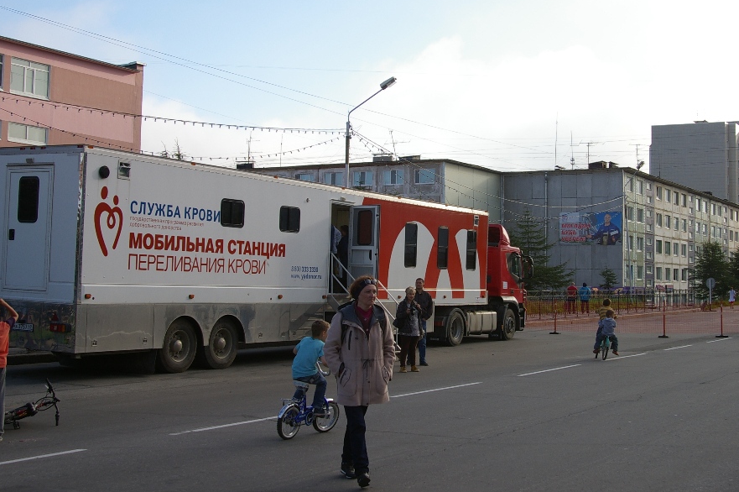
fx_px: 1038
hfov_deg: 39.1
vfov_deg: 26.6
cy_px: 220
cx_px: 423
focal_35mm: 51
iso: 200
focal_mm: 29
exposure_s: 1/500
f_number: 8
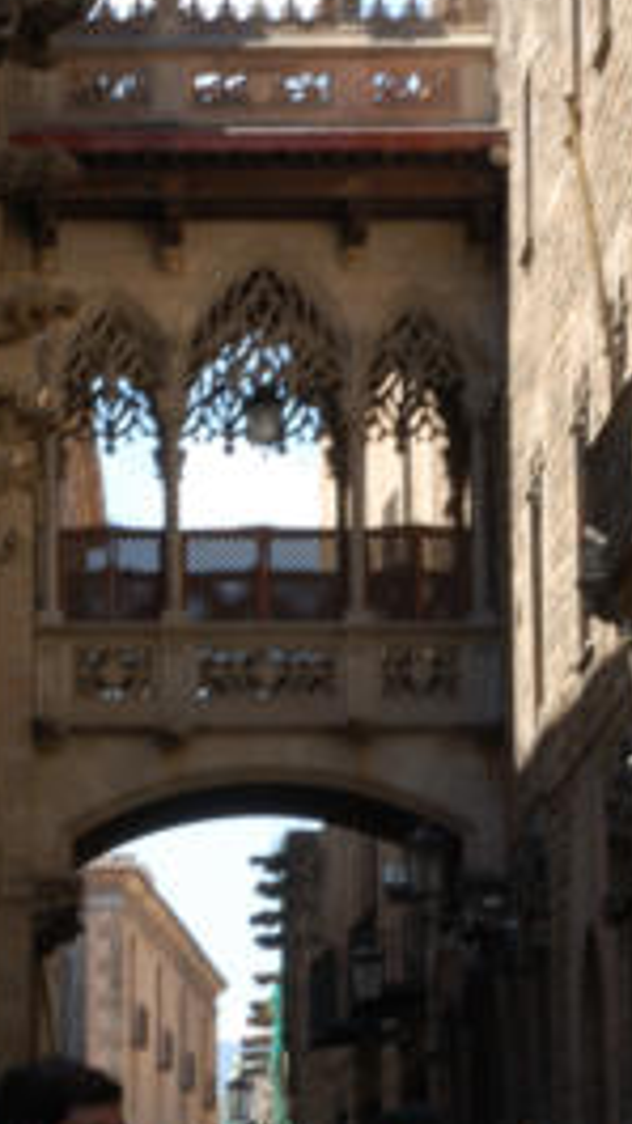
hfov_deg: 7.3
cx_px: 267
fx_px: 4947
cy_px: 611
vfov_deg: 13.0
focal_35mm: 166
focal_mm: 70
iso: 200
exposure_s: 1/10
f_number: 29
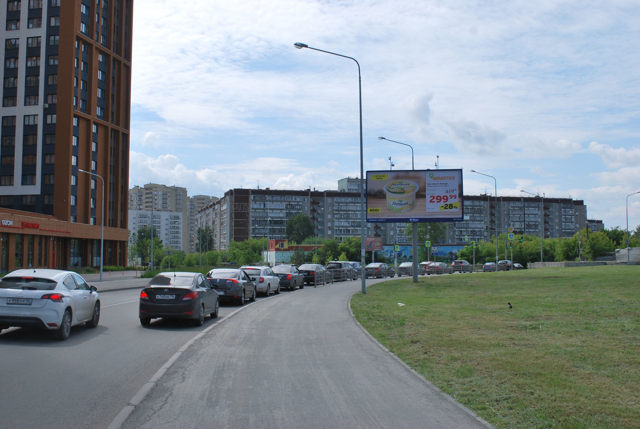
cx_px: 320
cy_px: 214
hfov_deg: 51.2
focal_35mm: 38
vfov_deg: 35.6
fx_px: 667
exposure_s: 1/320
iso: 100
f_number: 9
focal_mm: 25
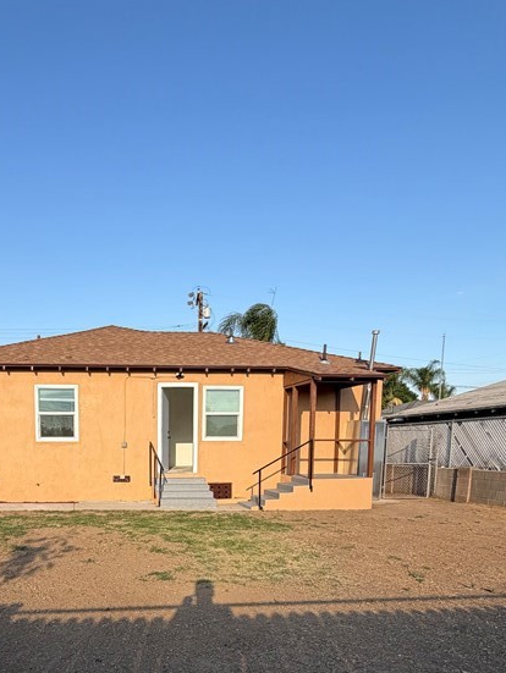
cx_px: 123
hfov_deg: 50.8
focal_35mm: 26
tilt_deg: -7.0
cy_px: 509
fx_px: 506
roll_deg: +0.3
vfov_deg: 63.1
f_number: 2.2
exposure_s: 1/770
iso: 40
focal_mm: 2.22
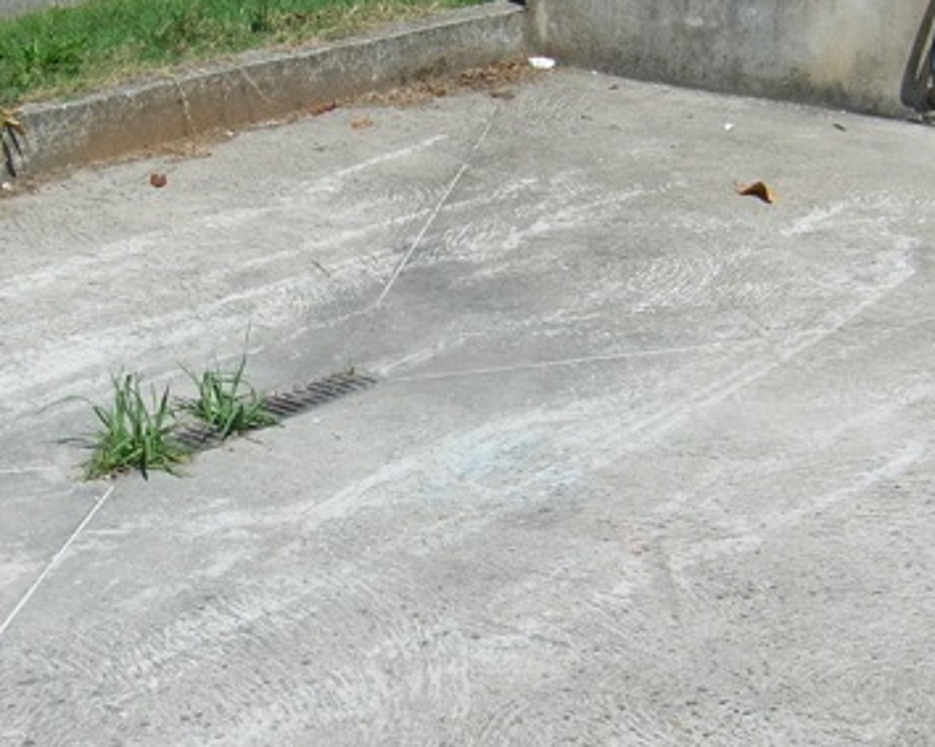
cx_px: 359
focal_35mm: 75
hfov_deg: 25.3
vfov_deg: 20.4
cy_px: 296
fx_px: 2075
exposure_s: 1/500
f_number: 4.9
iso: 50
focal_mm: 5.7
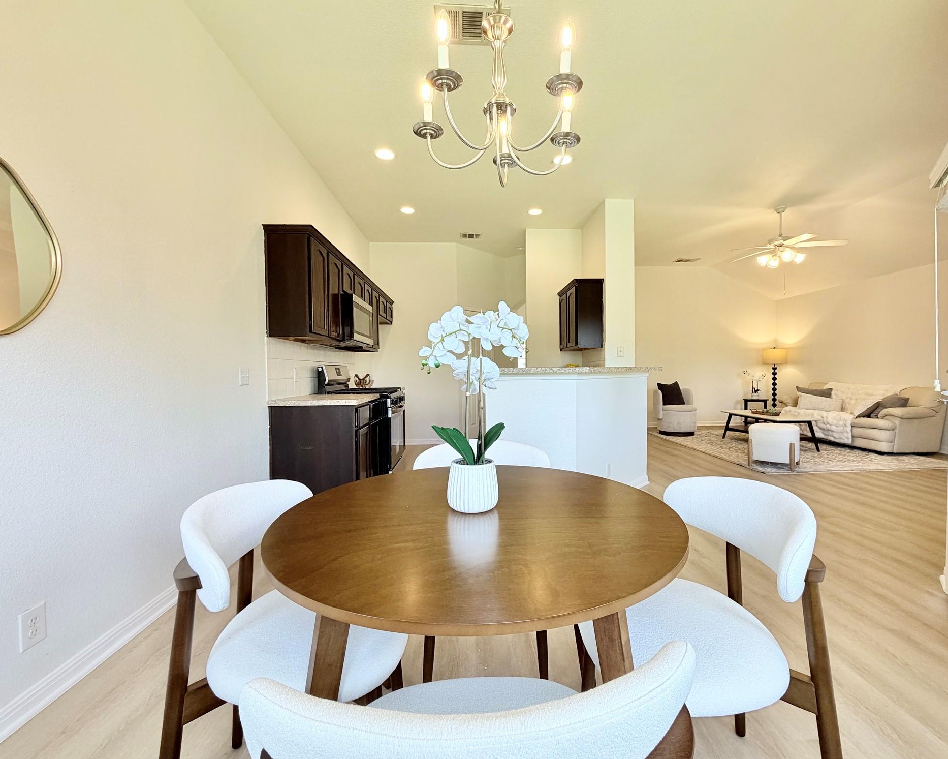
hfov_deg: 96.8
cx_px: 489
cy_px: 378
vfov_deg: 84.0
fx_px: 421
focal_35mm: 15
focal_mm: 2.22
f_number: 2.2
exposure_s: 1/120
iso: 125
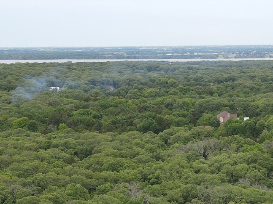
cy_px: 313
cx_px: 288
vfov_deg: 17.3
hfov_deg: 24.2
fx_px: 599
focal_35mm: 76
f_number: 2.8
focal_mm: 4.5
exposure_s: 1/320
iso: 100
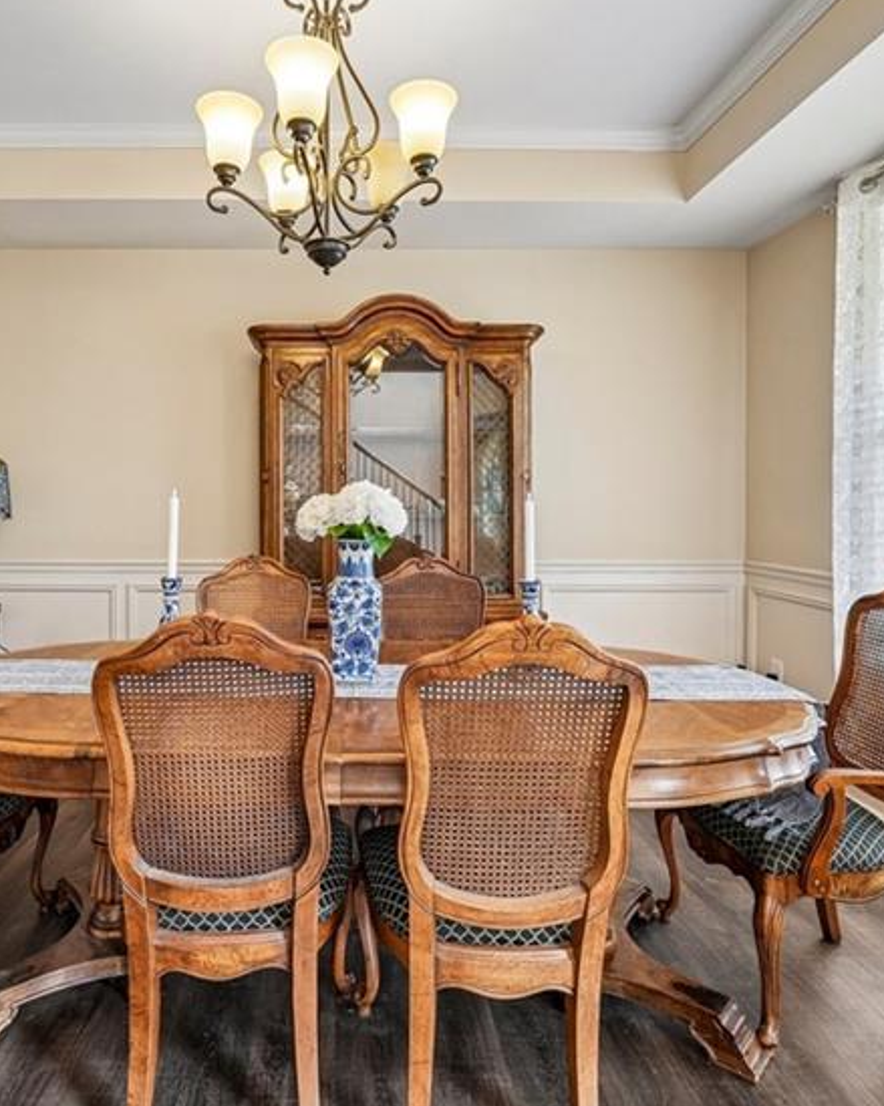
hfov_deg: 64.8
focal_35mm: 21
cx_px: 348
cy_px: 503
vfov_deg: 77.5
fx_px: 687
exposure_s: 1/6
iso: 400
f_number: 8
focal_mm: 12
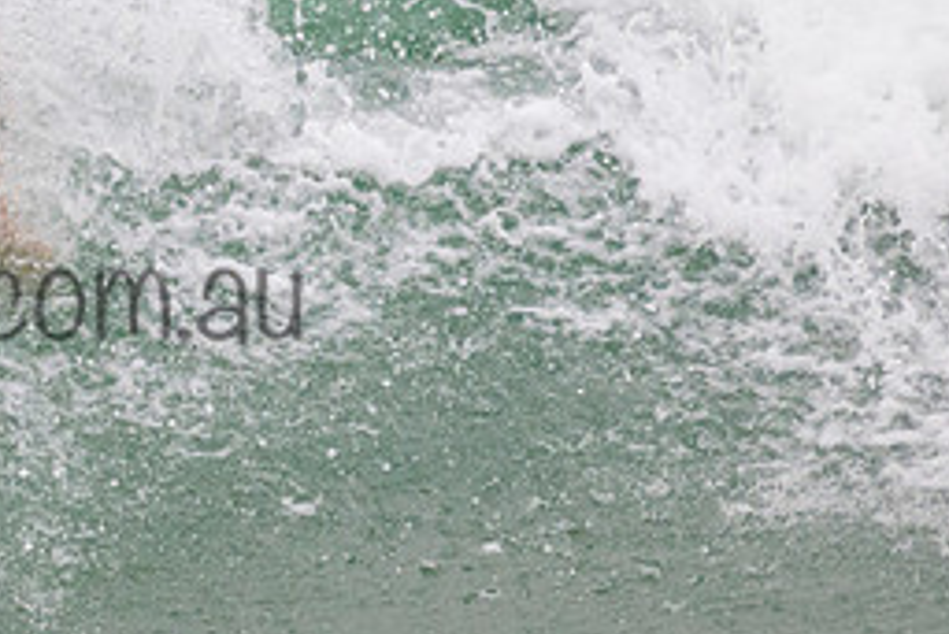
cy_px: 145
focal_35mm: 2468
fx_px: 65093
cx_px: -274
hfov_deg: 0.8
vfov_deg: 0.6
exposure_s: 1/2000
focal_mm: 800
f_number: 11
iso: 2500
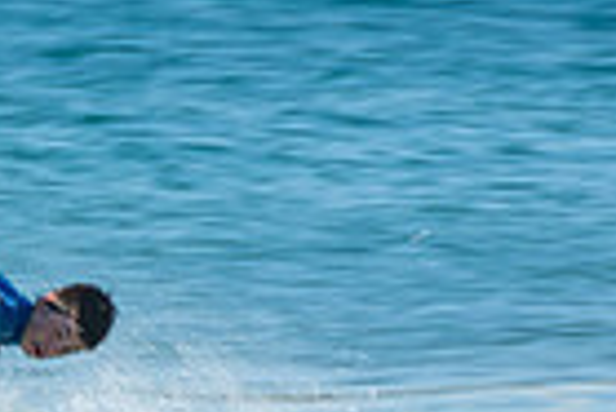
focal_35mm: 2496
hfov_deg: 0.8
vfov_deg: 0.6
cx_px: -120
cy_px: 419
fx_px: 42753
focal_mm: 400
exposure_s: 1/30
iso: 100
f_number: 20
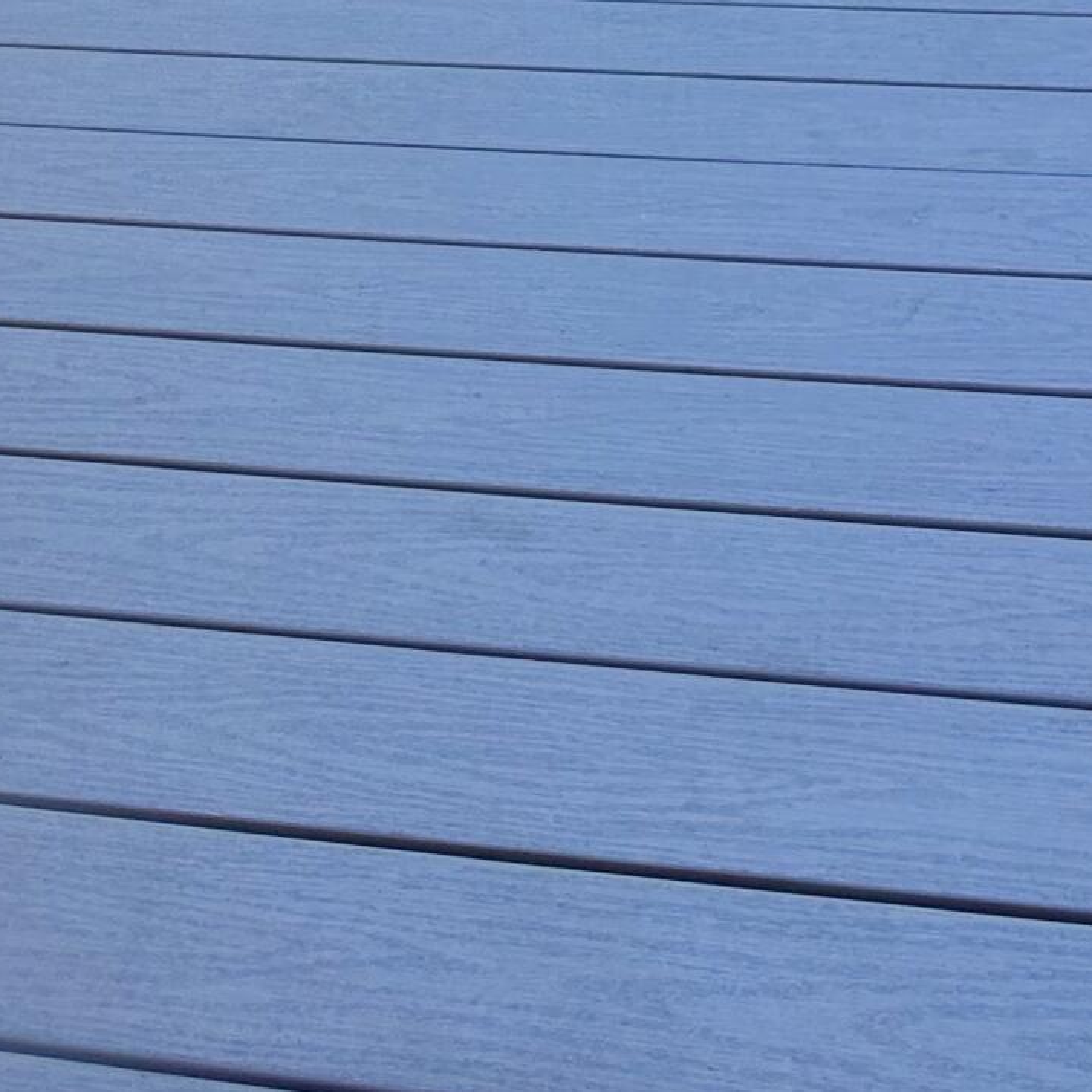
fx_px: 1856
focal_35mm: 52
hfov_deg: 32.8
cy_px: -457
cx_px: 517
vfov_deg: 26.0
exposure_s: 1/135
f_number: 2.2
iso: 40
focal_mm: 2.22
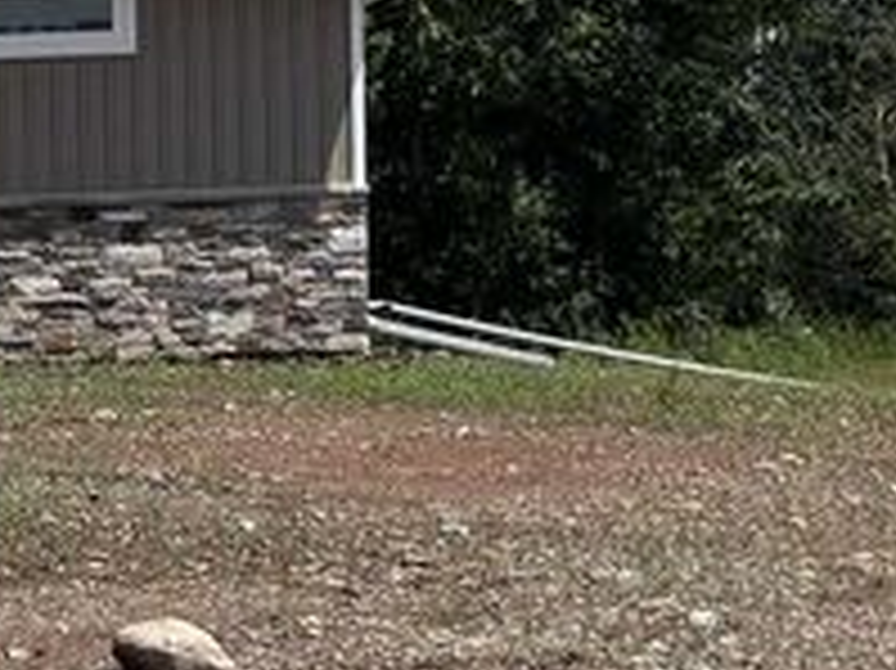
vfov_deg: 11.0
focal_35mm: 134
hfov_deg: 12.6
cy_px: 423
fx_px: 3466
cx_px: -1004
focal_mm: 5.96
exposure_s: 1/6711
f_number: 1.6
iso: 50
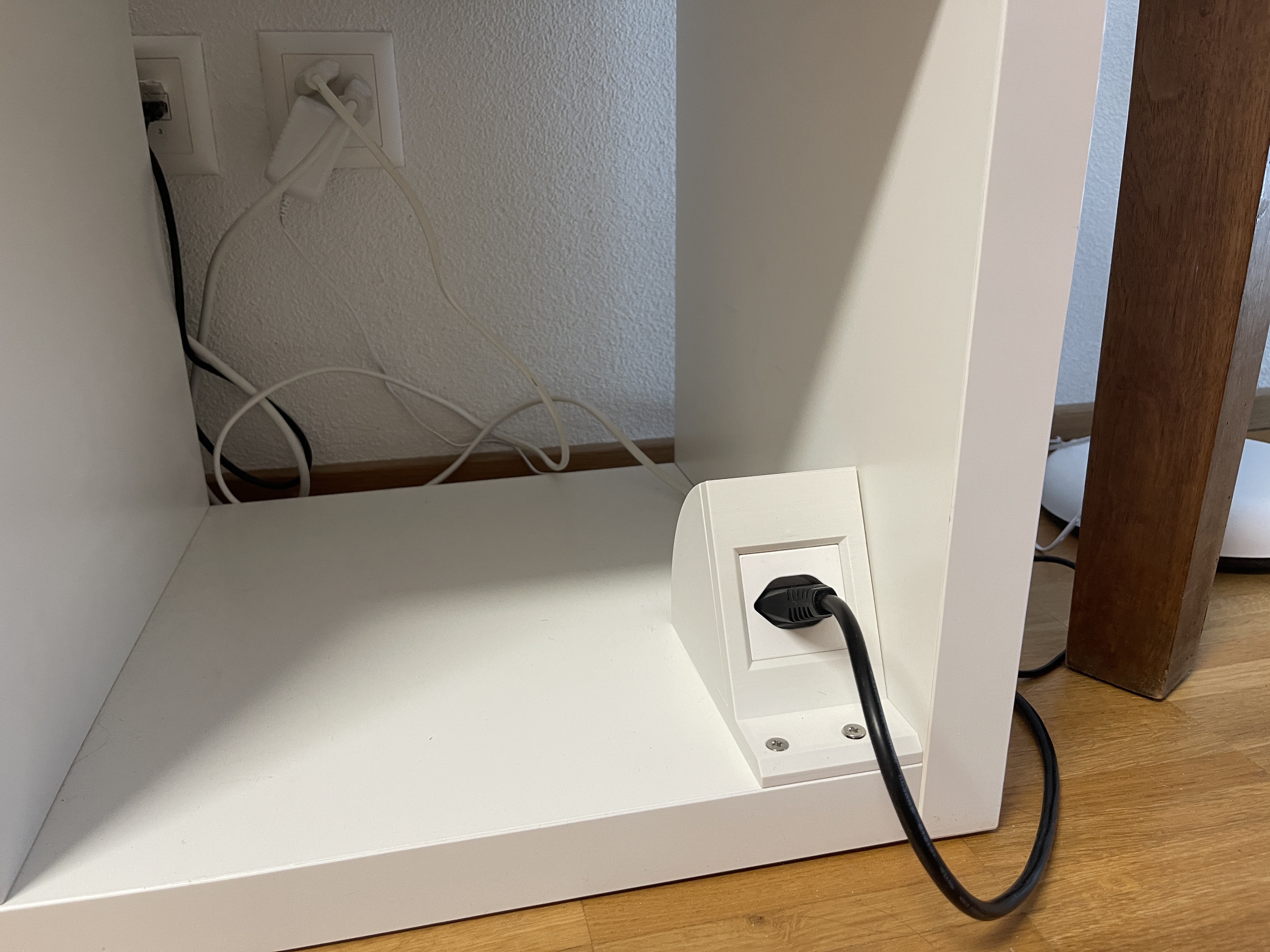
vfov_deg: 54.9
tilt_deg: -20.1
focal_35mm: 25
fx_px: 917
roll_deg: +0.8
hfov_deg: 69.4
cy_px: 476
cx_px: 635
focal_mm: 5.1
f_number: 1.6
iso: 160
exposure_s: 1/50
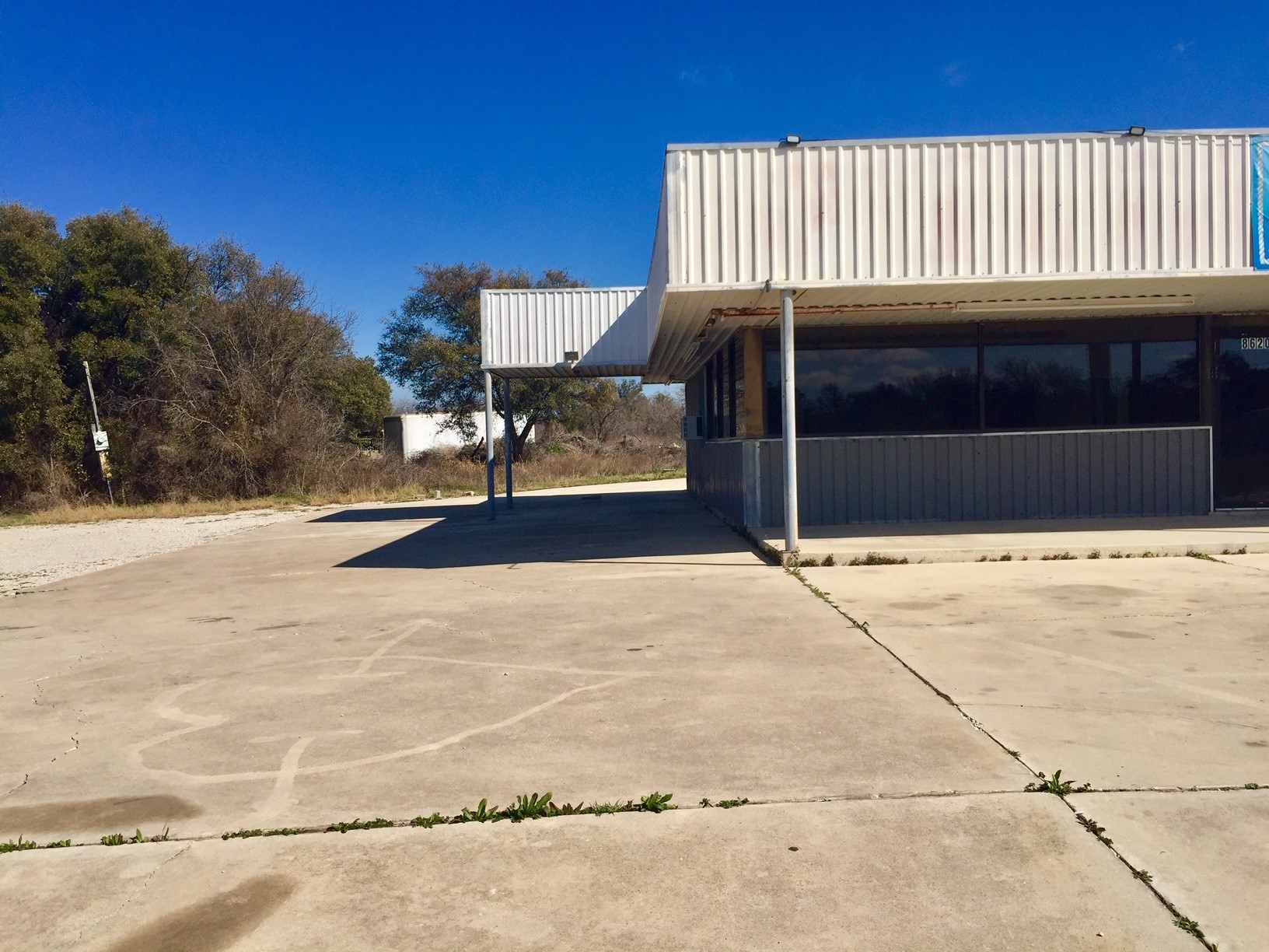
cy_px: 476
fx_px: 1063
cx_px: 634
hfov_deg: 61.7
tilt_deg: -1.9
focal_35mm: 29
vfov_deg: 48.2
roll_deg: +0.2
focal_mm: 4.15
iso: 32
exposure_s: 1/3300
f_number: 2.2
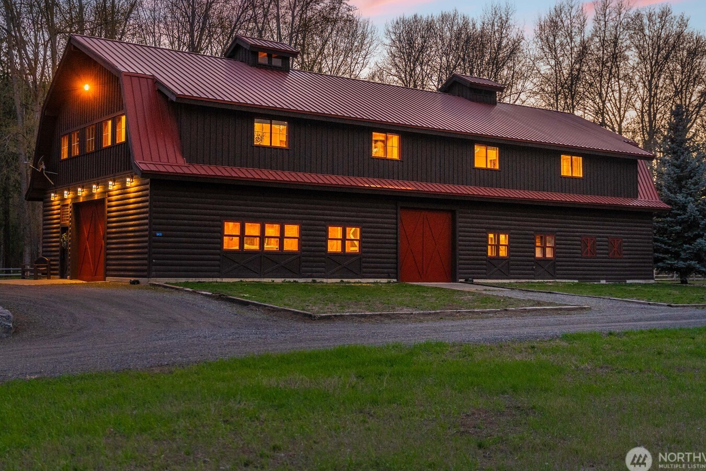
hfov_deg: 44.0
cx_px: 309
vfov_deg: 30.1
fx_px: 873
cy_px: 184
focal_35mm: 45
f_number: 2.8
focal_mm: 35.4
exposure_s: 1/45
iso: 2500
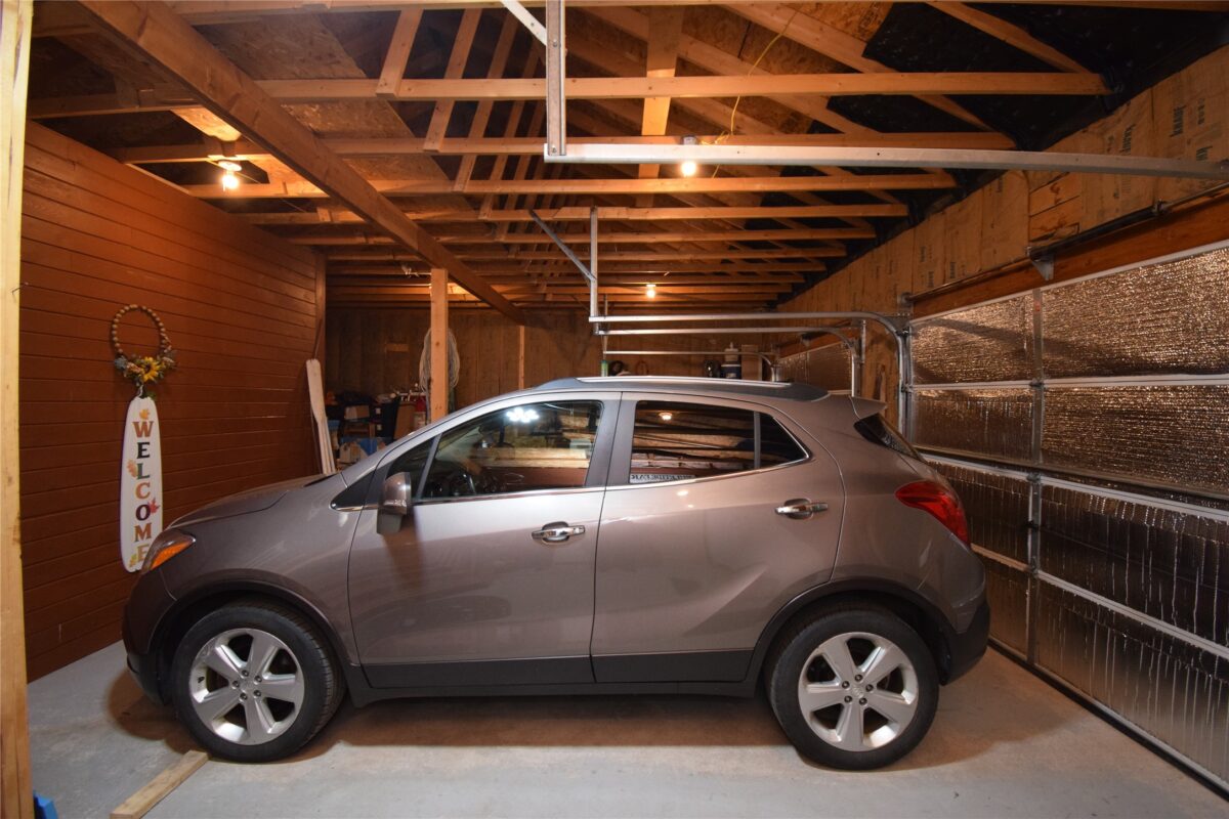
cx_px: 614
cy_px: 410
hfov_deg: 100.4
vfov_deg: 77.3
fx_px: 512
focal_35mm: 15
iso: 2000
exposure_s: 1/60
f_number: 4.5
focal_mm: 10
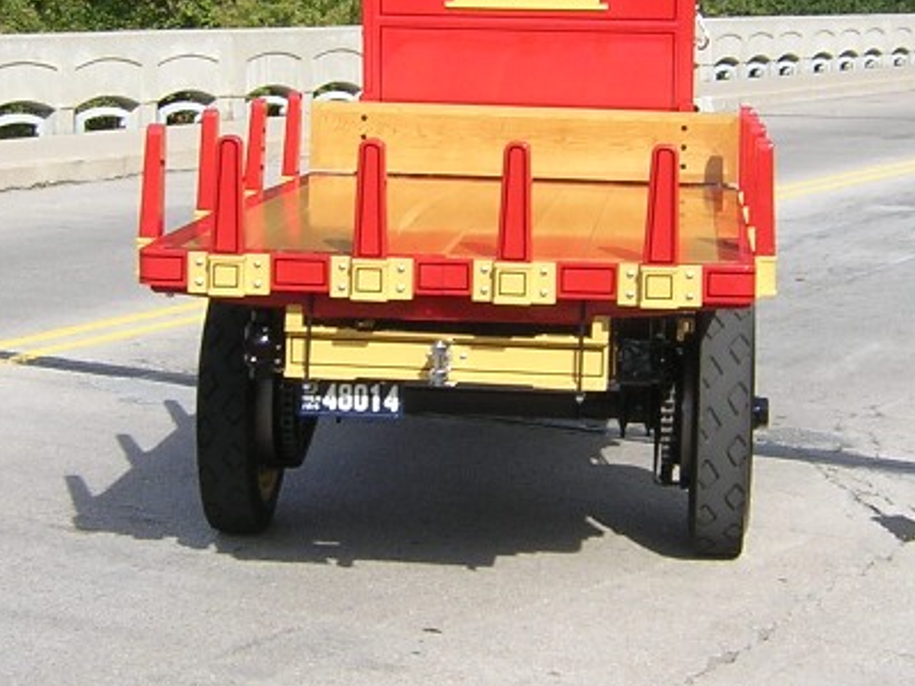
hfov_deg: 22.8
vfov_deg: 17.1
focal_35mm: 86
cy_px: 162
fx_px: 2273
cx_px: 441
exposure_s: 1/187
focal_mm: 5.6
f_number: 5.6
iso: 100
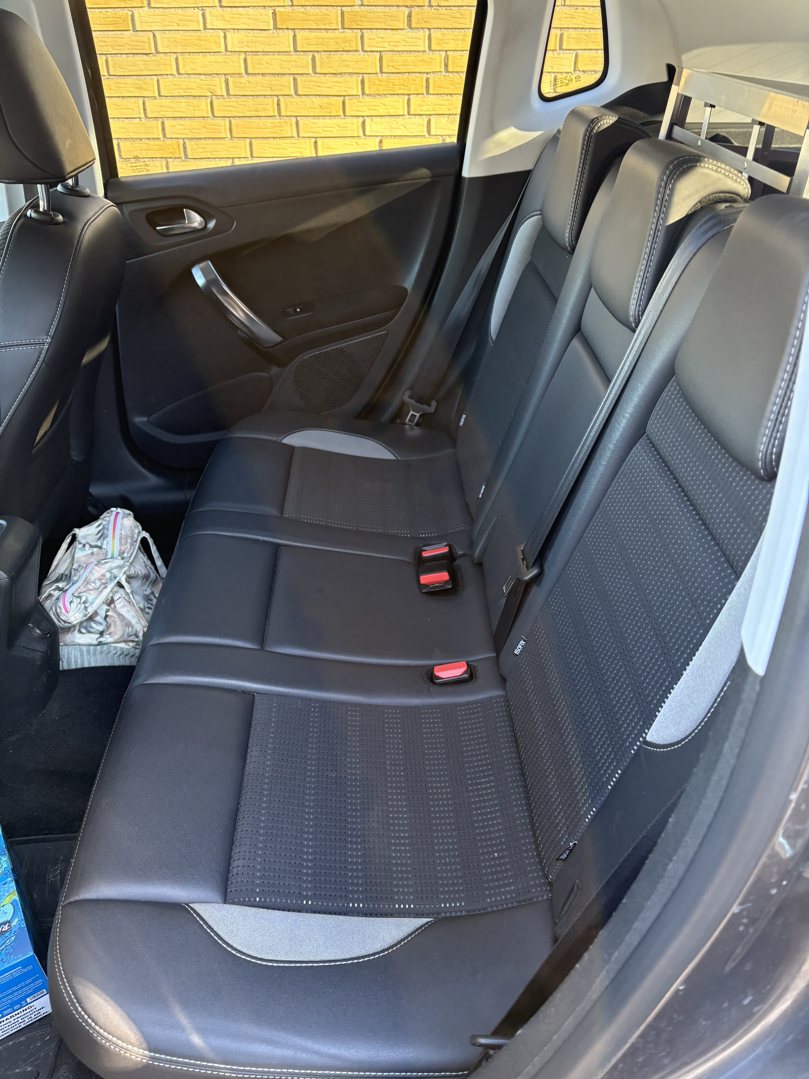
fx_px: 810
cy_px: 540
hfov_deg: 53.1
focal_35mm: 26
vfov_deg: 67.3
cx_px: 404
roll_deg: -0.2
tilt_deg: -28.4
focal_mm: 5.96
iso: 160
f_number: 1.6
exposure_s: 1/60
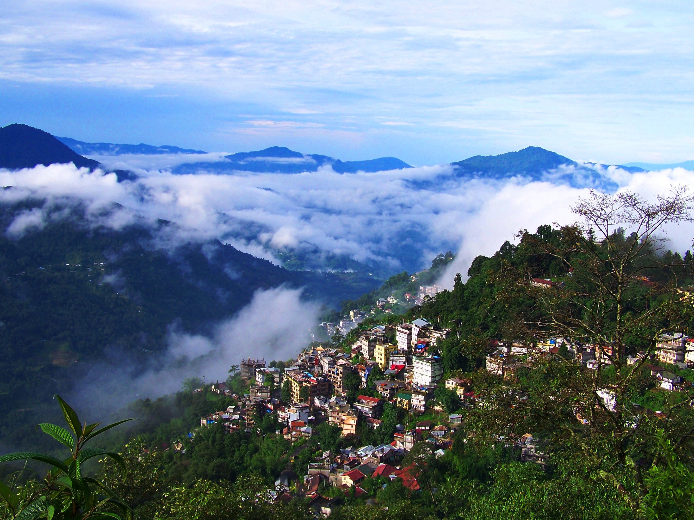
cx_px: 347
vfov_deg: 37.7
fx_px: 762
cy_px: 260
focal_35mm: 38
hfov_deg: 49.0
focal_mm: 6.3
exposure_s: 1/250
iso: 64
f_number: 4
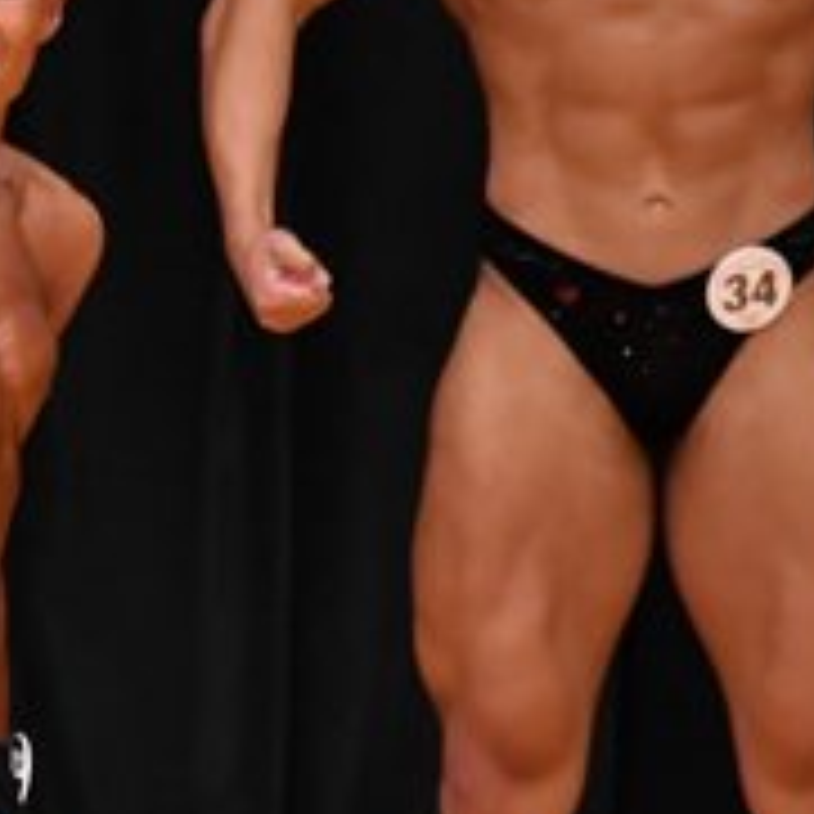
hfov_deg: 1.6
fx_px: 29105
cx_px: -695
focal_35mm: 1094
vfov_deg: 1.6
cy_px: 818
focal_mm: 200
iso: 4000
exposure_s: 1/400
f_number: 5.6
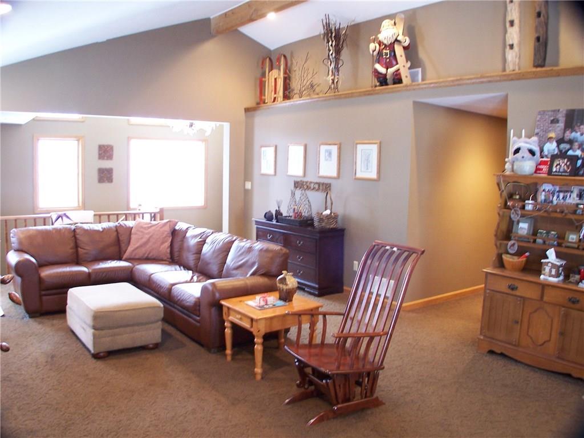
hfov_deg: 49.0
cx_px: 292
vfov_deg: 37.7
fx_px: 641
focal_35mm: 38
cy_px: 219
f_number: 2.8
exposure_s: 1/4
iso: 140
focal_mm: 6.3
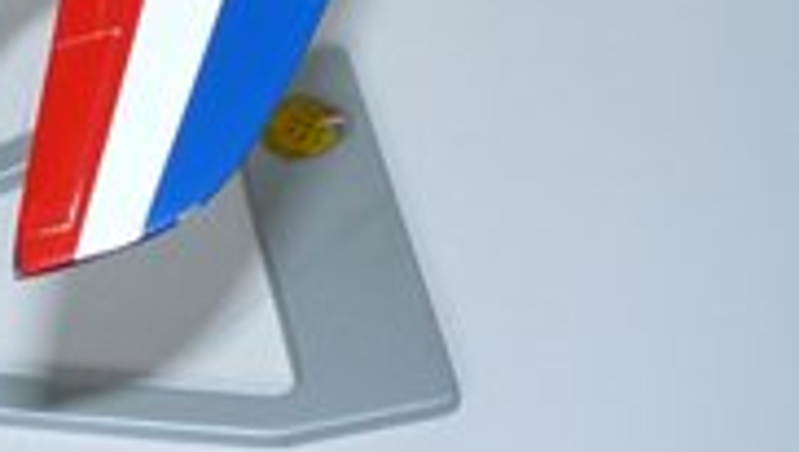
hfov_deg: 24.4
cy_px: -132
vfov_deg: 13.6
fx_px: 1825
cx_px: 184
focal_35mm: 86
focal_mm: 6
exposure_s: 1/30
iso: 100
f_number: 2.8
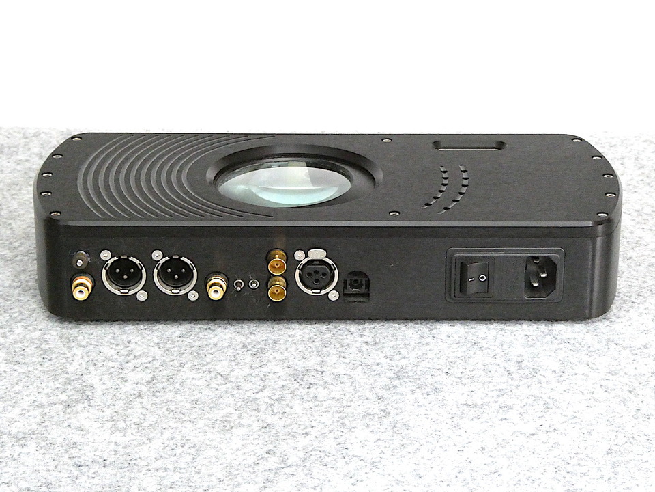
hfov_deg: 18.5
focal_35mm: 106
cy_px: 246
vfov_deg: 14.0
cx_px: 328
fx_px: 2006
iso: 1600
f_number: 5.1
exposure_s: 1/60
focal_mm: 19
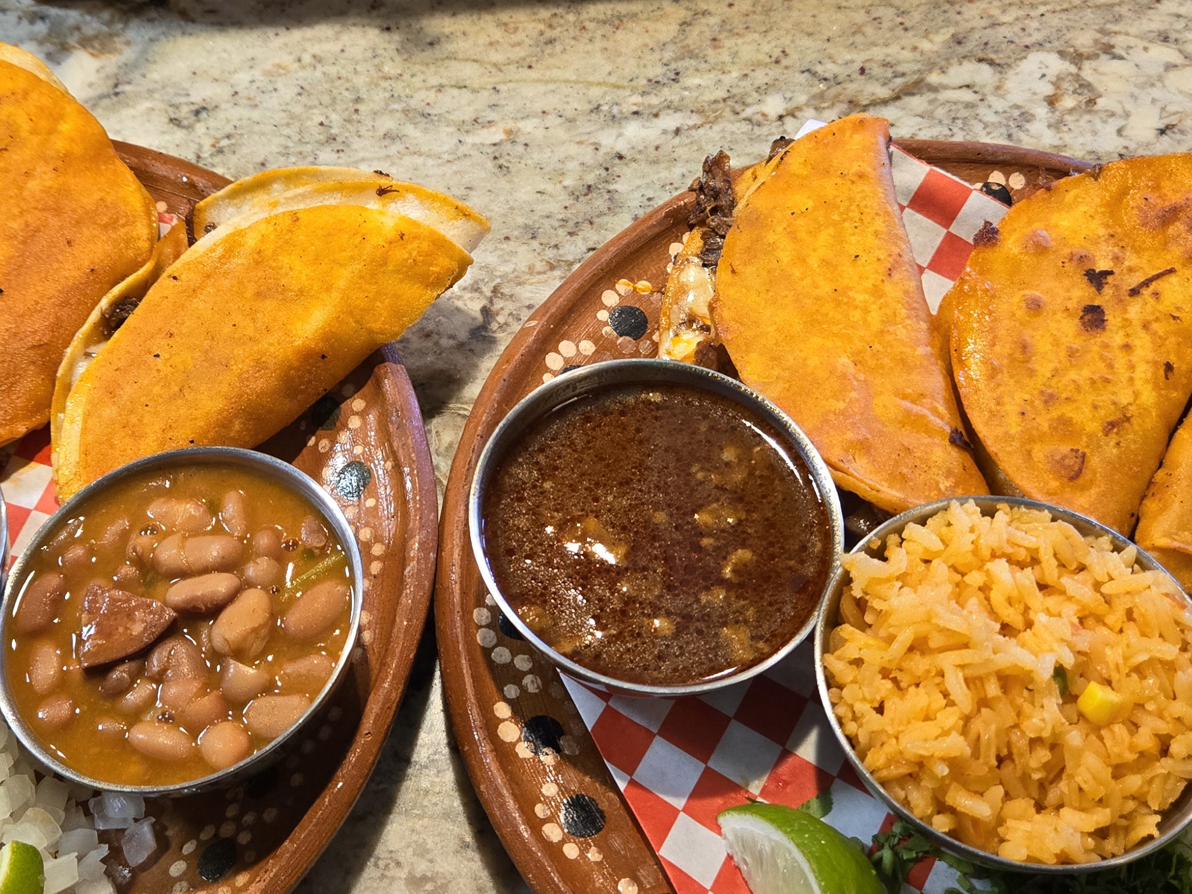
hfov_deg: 42.8
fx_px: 1515
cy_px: 352
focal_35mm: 44
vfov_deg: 32.8
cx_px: 493
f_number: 1.8
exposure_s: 1/120
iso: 320
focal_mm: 5.4
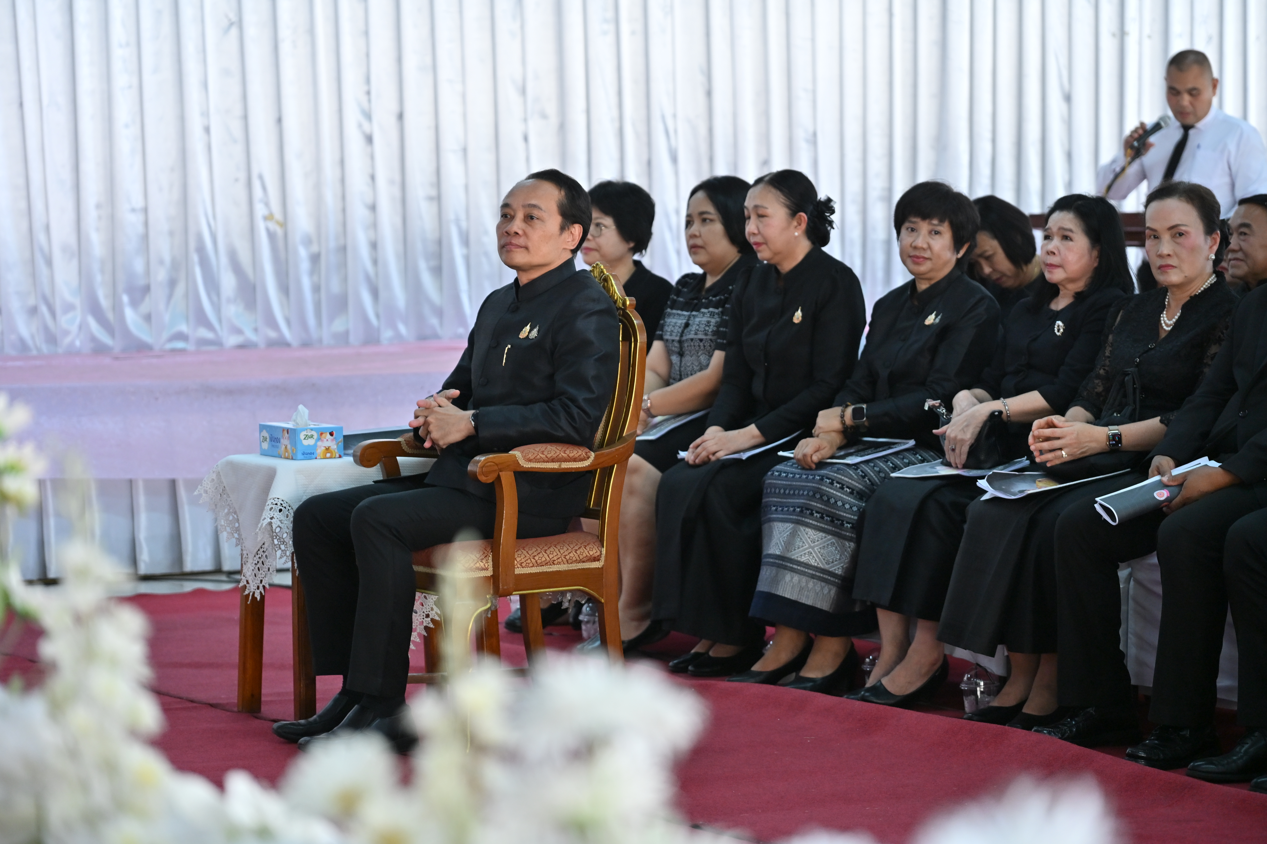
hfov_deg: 17.1
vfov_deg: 11.4
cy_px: 422
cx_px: 634
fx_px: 4223
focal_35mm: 120
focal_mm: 120
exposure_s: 1/200
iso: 640
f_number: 4
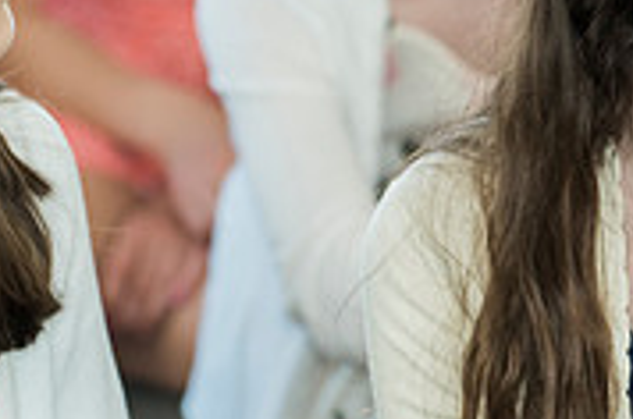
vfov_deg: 3.1
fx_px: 7740
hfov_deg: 4.7
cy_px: 44
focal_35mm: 441
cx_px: 782
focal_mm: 135
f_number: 4
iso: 640
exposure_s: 1/160
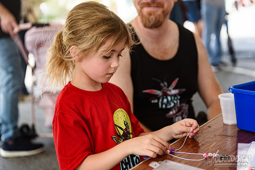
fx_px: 508
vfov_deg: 19.0
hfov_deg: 28.2
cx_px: 124
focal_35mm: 72
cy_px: 83
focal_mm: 70
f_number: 5
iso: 200
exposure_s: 1/400
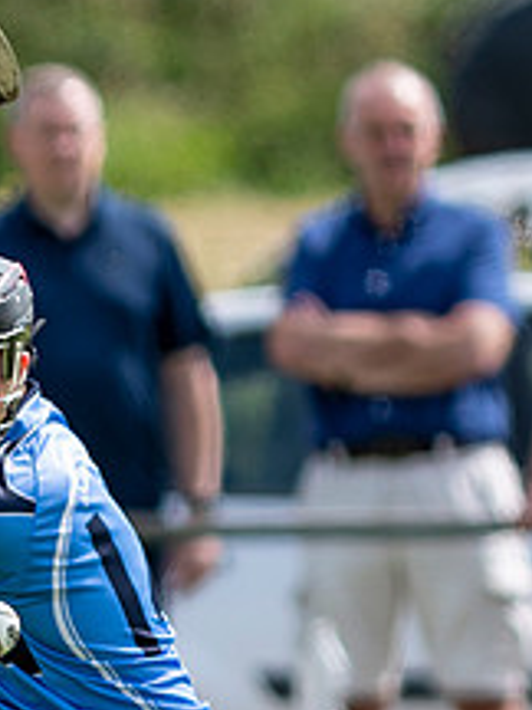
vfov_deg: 1.0
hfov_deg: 0.7
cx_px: 44
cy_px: 841
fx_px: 41495
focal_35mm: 2025
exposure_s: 1/1600
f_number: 2.8
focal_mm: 300
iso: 100
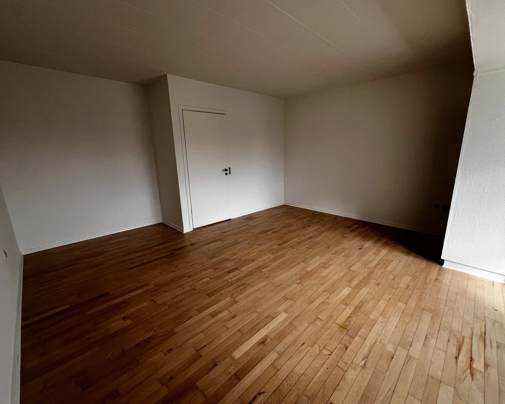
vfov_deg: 88.0
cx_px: 267
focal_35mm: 14
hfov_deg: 100.6
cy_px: 203
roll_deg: +0.9
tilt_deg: -13.4
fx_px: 209
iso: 50
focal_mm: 1.57
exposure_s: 1/99
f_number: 1.8
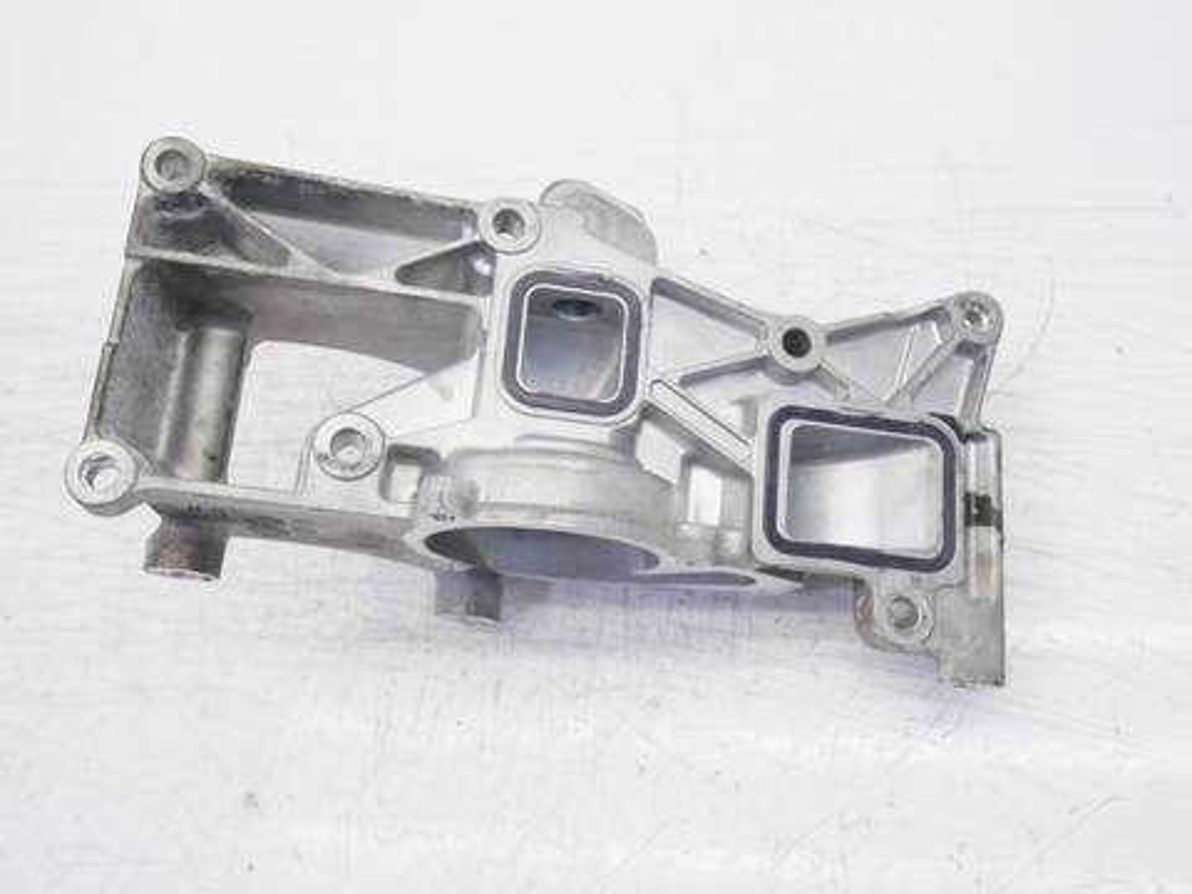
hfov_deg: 56.8
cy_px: 447
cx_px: 596
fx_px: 1102
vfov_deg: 44.2
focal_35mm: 32
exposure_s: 1/80
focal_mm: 16
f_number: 4
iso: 200
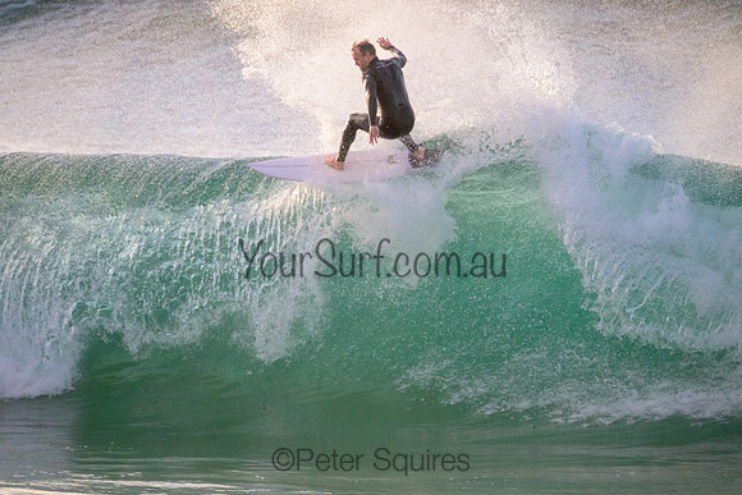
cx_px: 374
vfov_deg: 1.7
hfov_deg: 2.6
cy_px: 249
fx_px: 16621
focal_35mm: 806
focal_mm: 800
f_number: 11
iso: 3600
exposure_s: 1/1600
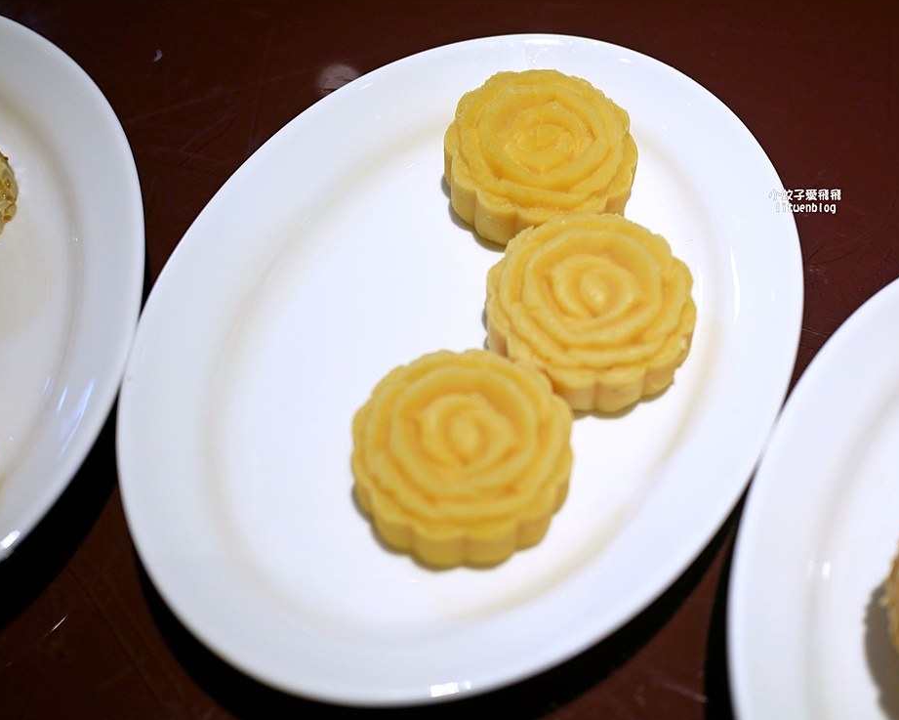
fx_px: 1410
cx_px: 478
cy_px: 355
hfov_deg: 35.3
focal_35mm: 53
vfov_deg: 28.6
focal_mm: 25
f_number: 2.2
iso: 200
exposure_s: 1/500
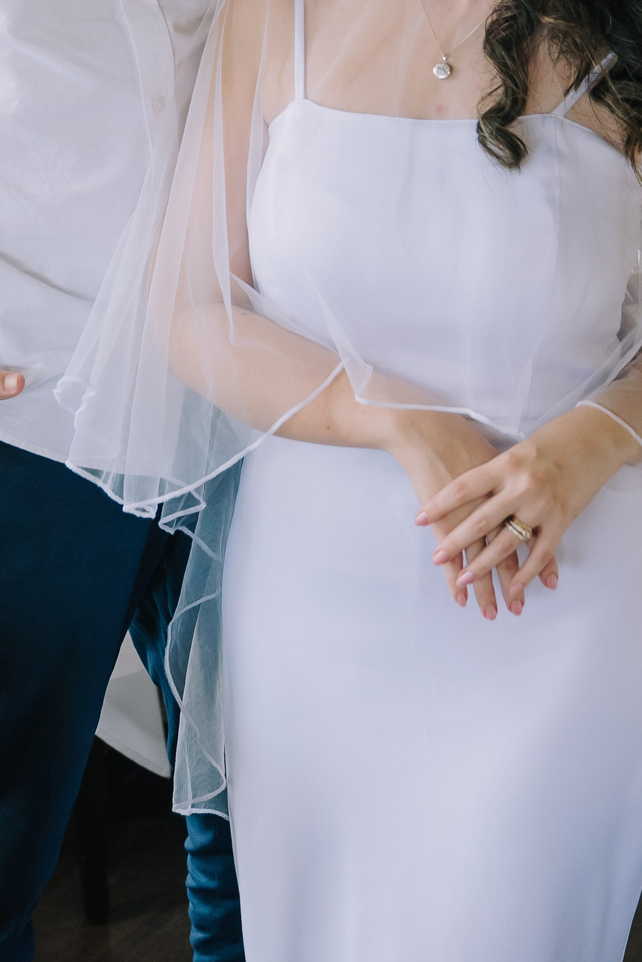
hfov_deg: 14.4
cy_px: -5
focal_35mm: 95
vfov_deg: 20.7
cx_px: 277
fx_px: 2540
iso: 2000
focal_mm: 38
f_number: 3.2
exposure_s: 1/200
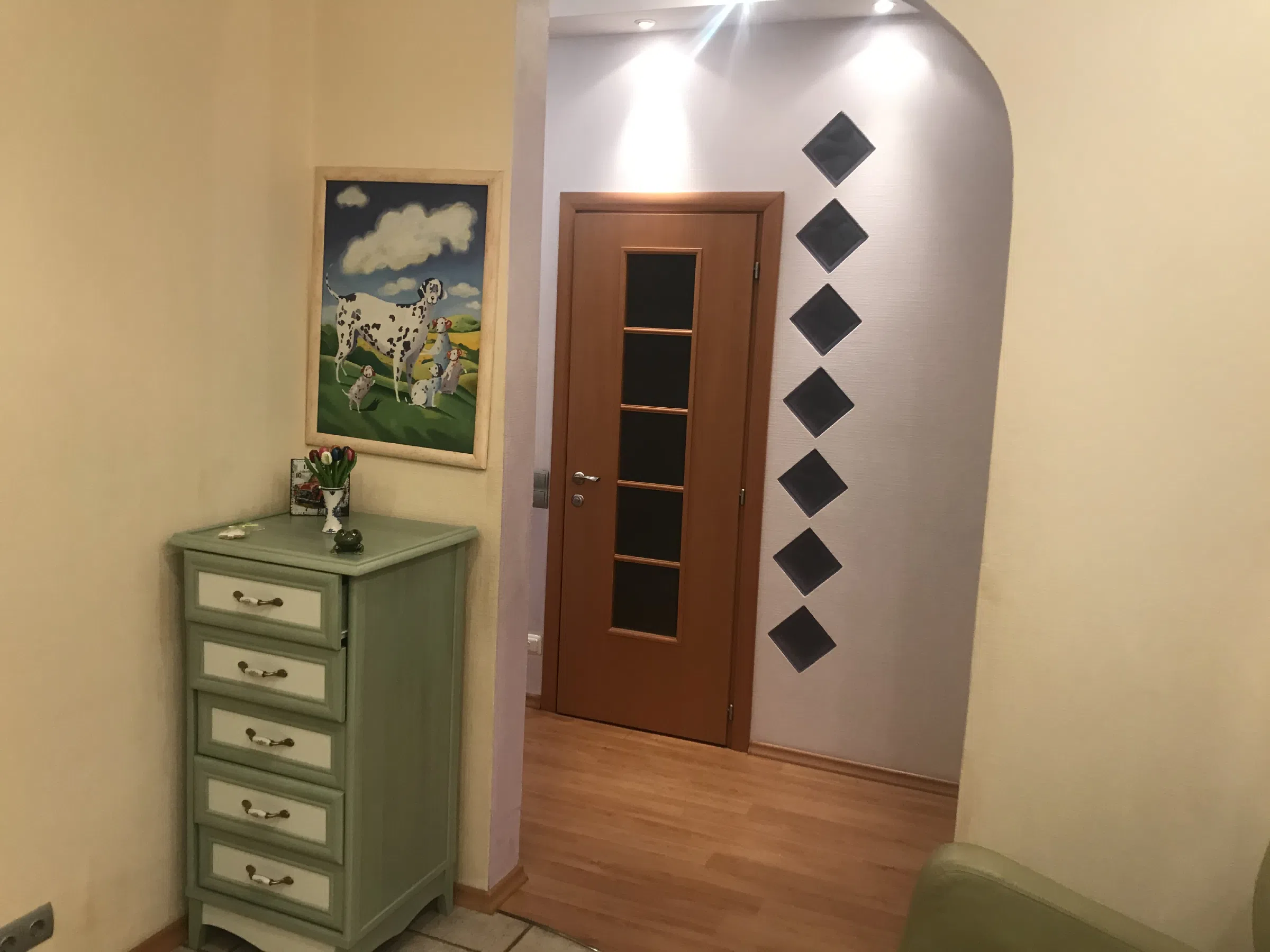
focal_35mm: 28
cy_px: 476
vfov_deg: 49.7
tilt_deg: -5.8
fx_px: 1027
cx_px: 635
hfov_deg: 63.4
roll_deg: -3.2
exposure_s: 1/17
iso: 50
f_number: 1.8
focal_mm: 3.99
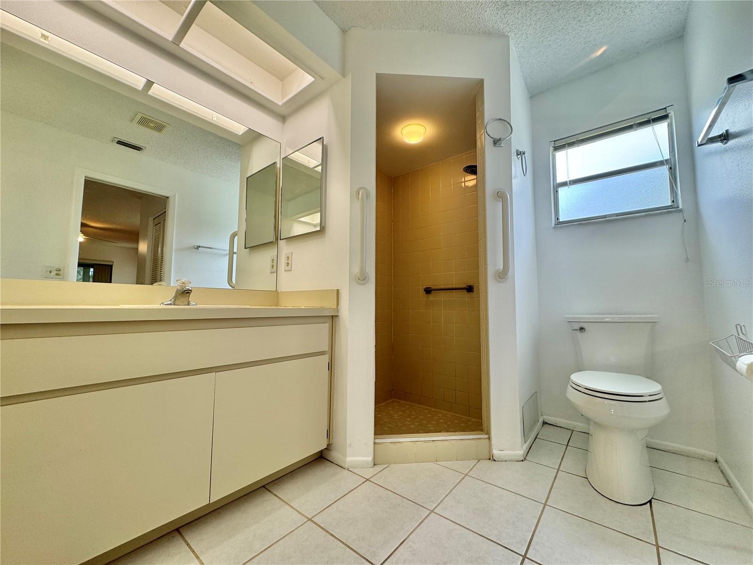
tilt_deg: +4.4
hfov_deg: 102.1
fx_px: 305
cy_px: 282
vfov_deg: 85.7
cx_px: 376
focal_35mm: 14
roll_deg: +0.3
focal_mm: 2.22
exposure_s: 1/120
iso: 50
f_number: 2.2
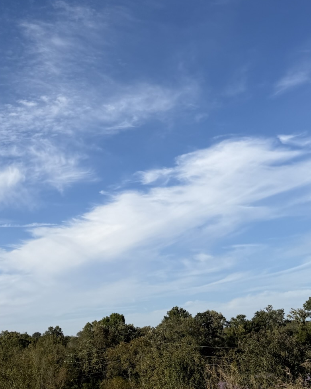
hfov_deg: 31.1
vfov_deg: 37.6
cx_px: 96
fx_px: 552
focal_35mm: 48
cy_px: 87
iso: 80
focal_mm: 6.76
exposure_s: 1/6711
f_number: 1.78
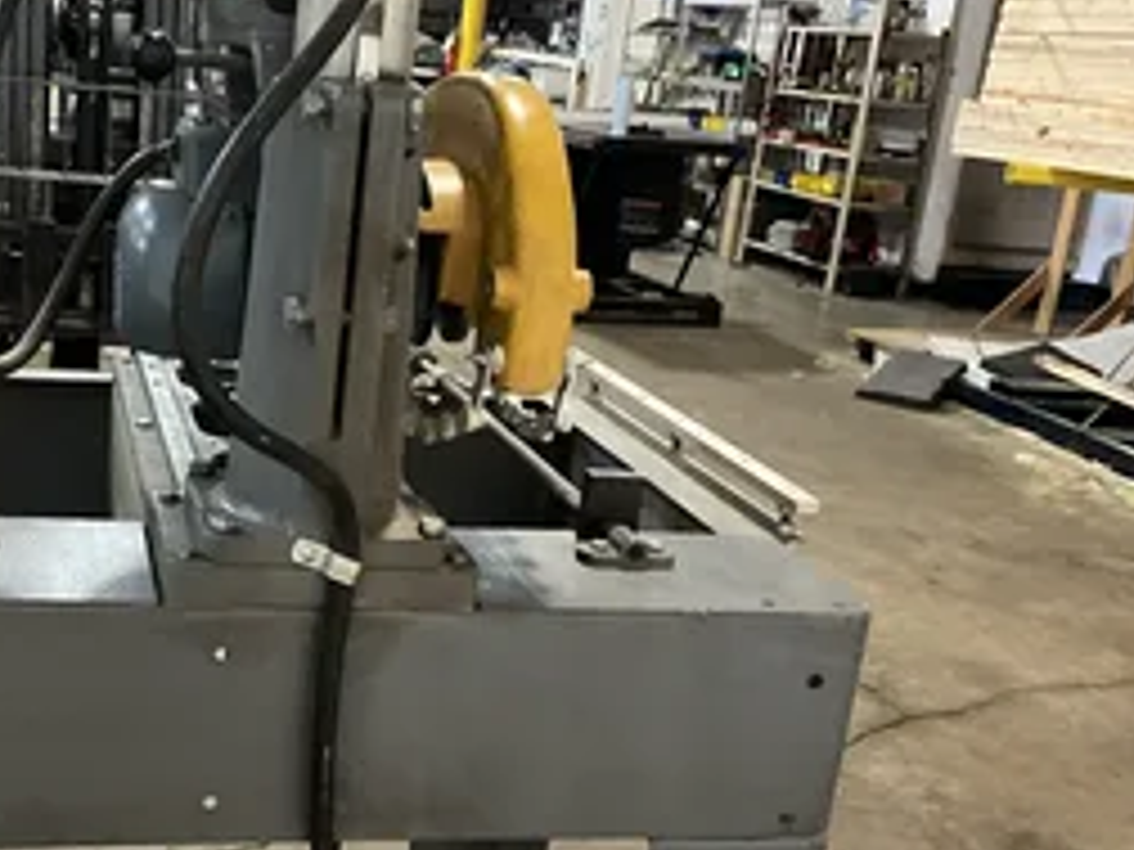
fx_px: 1507
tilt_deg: -17.5
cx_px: 310
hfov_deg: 40.3
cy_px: 463
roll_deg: -4.8
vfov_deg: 31.5
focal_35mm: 46
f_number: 1.8
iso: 320
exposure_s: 1/30
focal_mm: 3
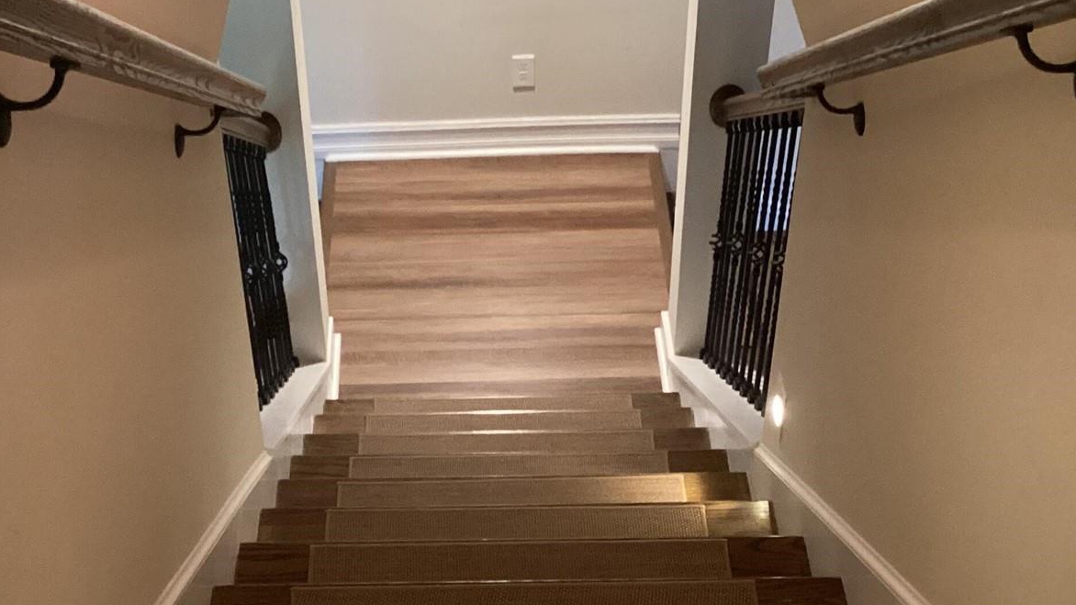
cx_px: 437
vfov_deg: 20.4
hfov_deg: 35.3
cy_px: 274
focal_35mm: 59
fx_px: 1683
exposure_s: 1/33
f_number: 2.4
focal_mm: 3.3
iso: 320
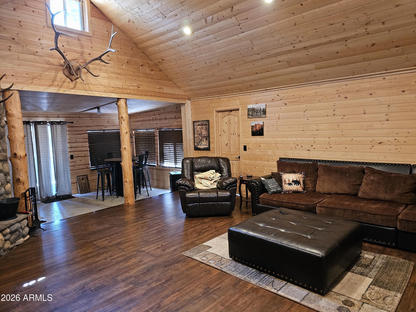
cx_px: 208
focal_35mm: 23
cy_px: 156
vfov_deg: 58.9
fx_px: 276
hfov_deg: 73.9
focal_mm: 6.3
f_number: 1.7
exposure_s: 1/60
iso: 640
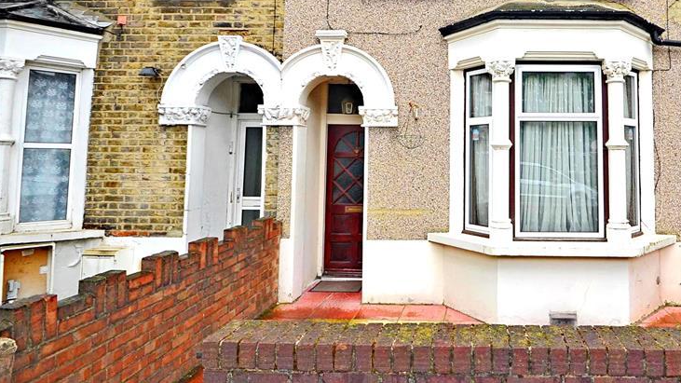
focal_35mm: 22
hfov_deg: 77.7
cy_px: 105
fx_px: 397
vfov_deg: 49.8
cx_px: 471
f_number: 9
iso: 200
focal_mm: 10
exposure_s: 1/40
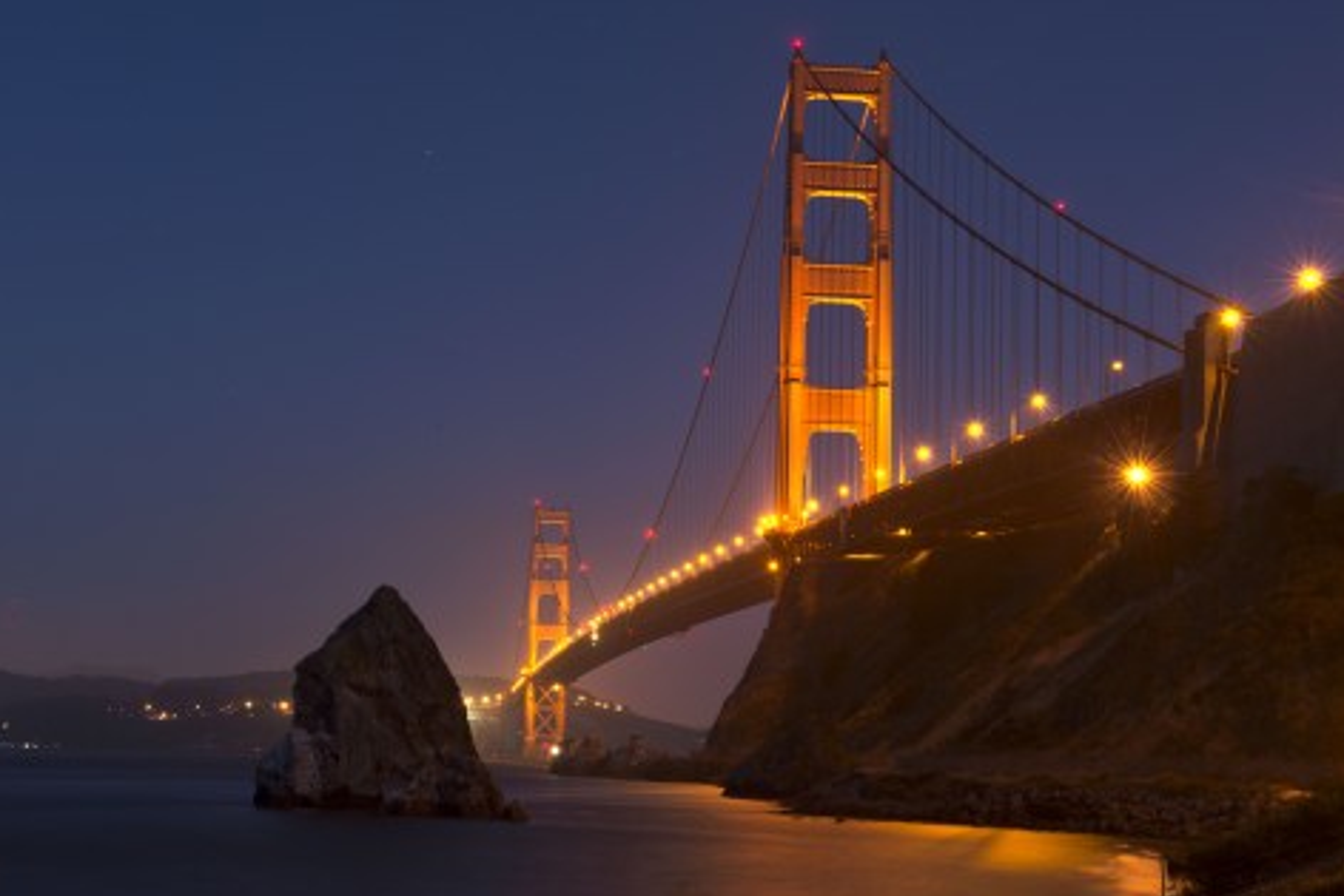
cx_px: 651
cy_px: 464
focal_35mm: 59
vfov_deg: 23.0
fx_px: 2203
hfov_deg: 33.9
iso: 100
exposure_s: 30
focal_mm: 56
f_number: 16
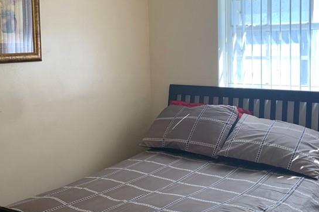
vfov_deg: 26.4
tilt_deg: -5.1
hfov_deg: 38.8
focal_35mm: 51
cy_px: 74
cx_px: 183
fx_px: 452
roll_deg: +2.1
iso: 100
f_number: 1.8
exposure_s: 1/121
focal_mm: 4.25
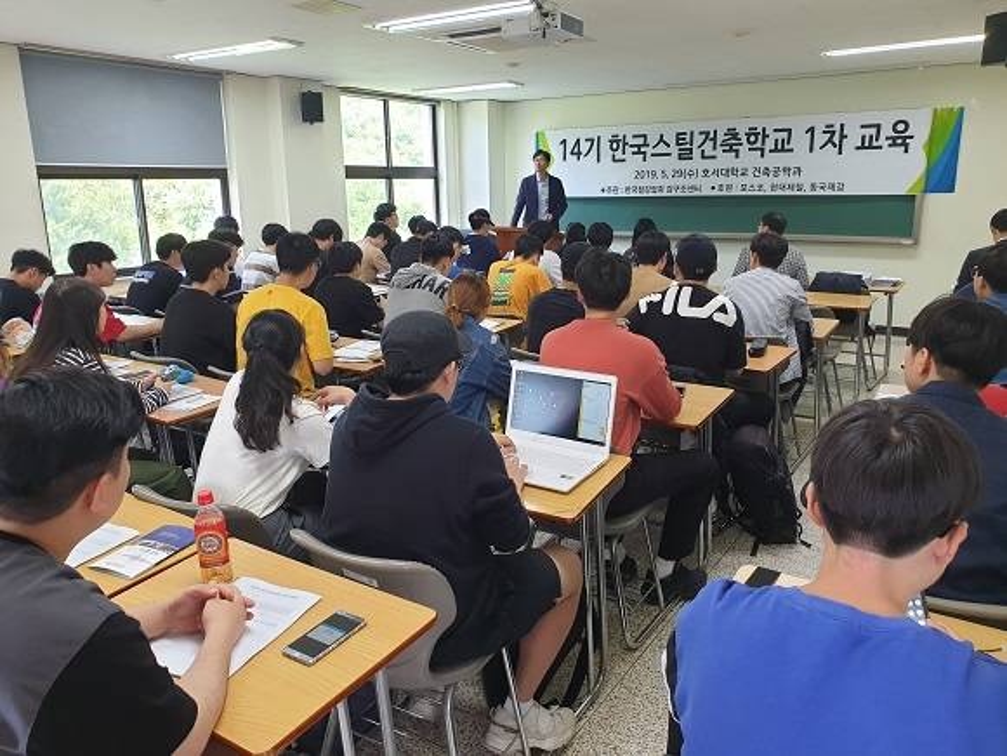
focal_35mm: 26
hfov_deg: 67.3
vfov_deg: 53.1
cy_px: 378
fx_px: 756
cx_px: 504
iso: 125
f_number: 2.4
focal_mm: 4.3
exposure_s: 1/60
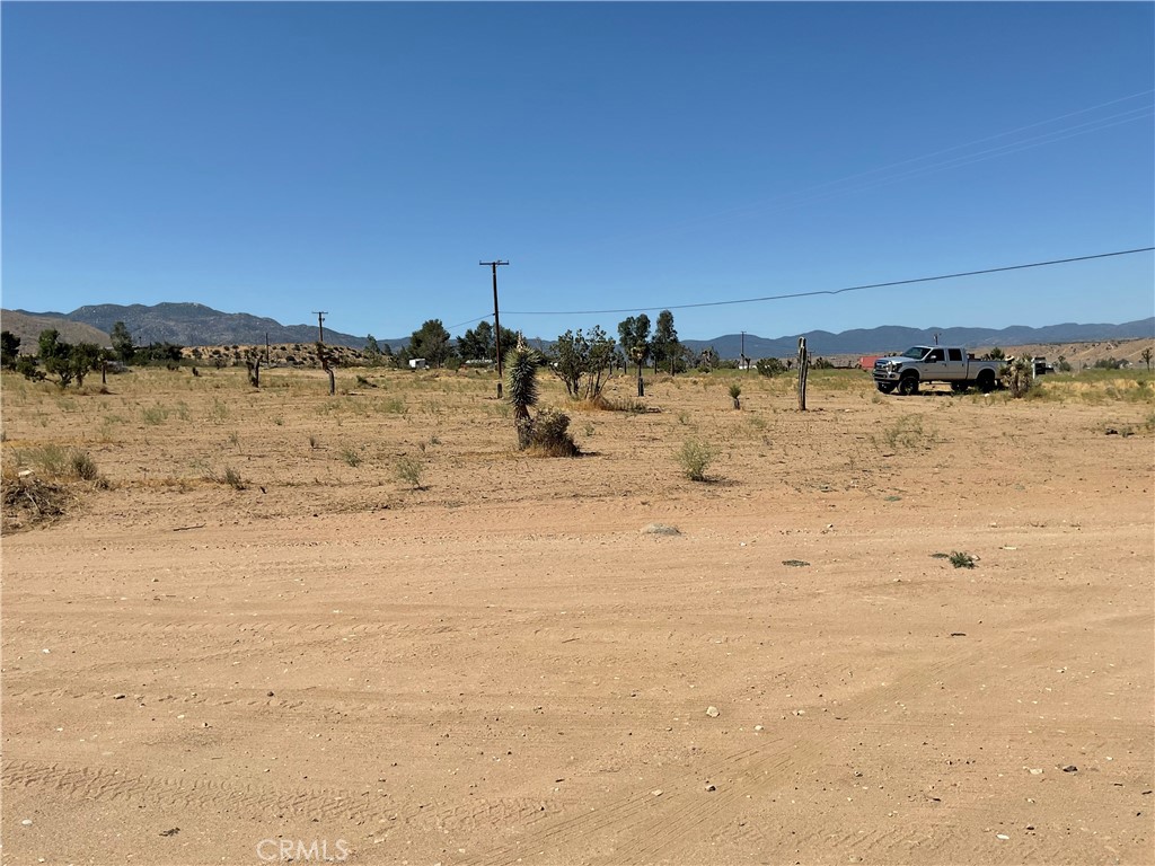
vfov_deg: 48.2
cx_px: 578
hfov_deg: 61.7
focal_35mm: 29
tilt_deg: -4.0
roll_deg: +1.8
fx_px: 968
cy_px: 433
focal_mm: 3
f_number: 1.8
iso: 16
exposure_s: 1/3322
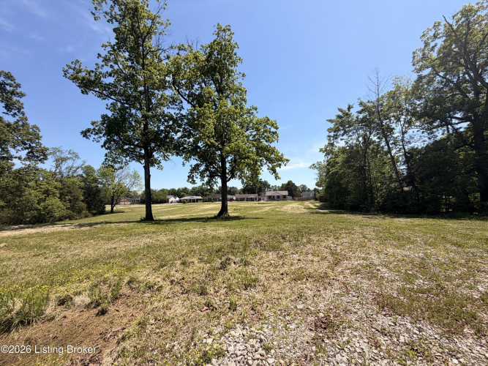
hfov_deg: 102.1
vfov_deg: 85.7
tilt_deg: +4.9
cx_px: 244
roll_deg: +2.1
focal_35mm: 14
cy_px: 183
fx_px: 197
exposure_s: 1/770
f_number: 2.2
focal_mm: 2.22
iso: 20
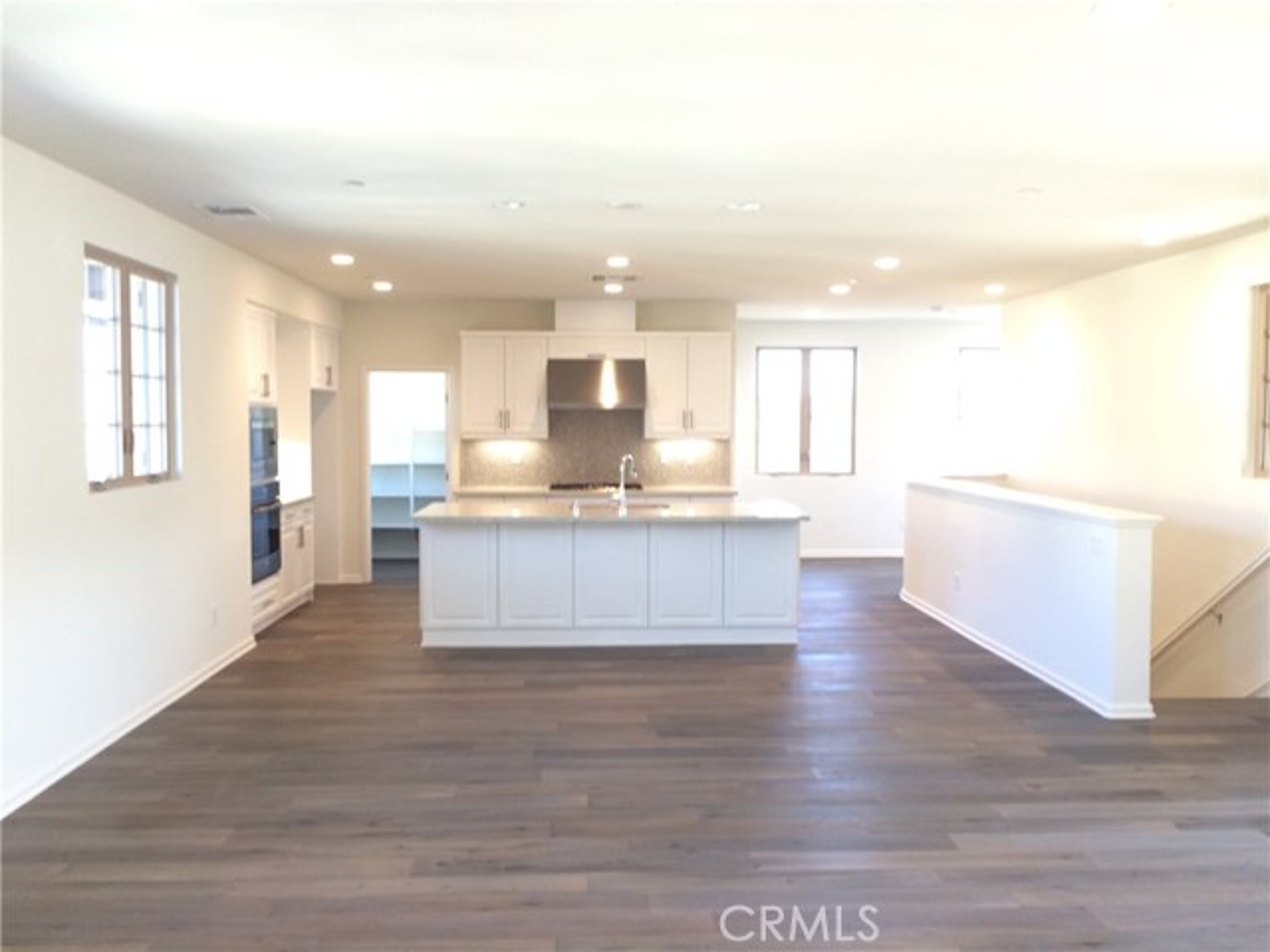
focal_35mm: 29
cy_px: 476
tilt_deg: -5.3
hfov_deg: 61.7
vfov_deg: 48.2
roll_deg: +0.0
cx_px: 635
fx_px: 1064
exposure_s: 1/30
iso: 80
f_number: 2.2
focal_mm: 4.15
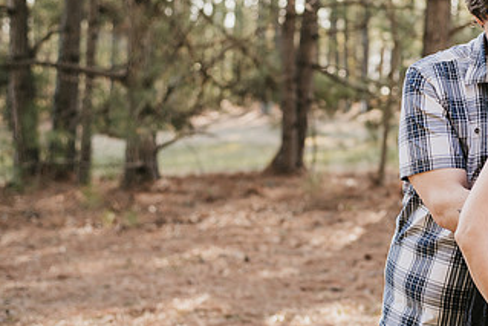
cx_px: 425
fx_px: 1234
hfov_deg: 21.9
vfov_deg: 15.0
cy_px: 128
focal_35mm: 91
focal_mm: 50
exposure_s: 1/125
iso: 100
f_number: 2.8
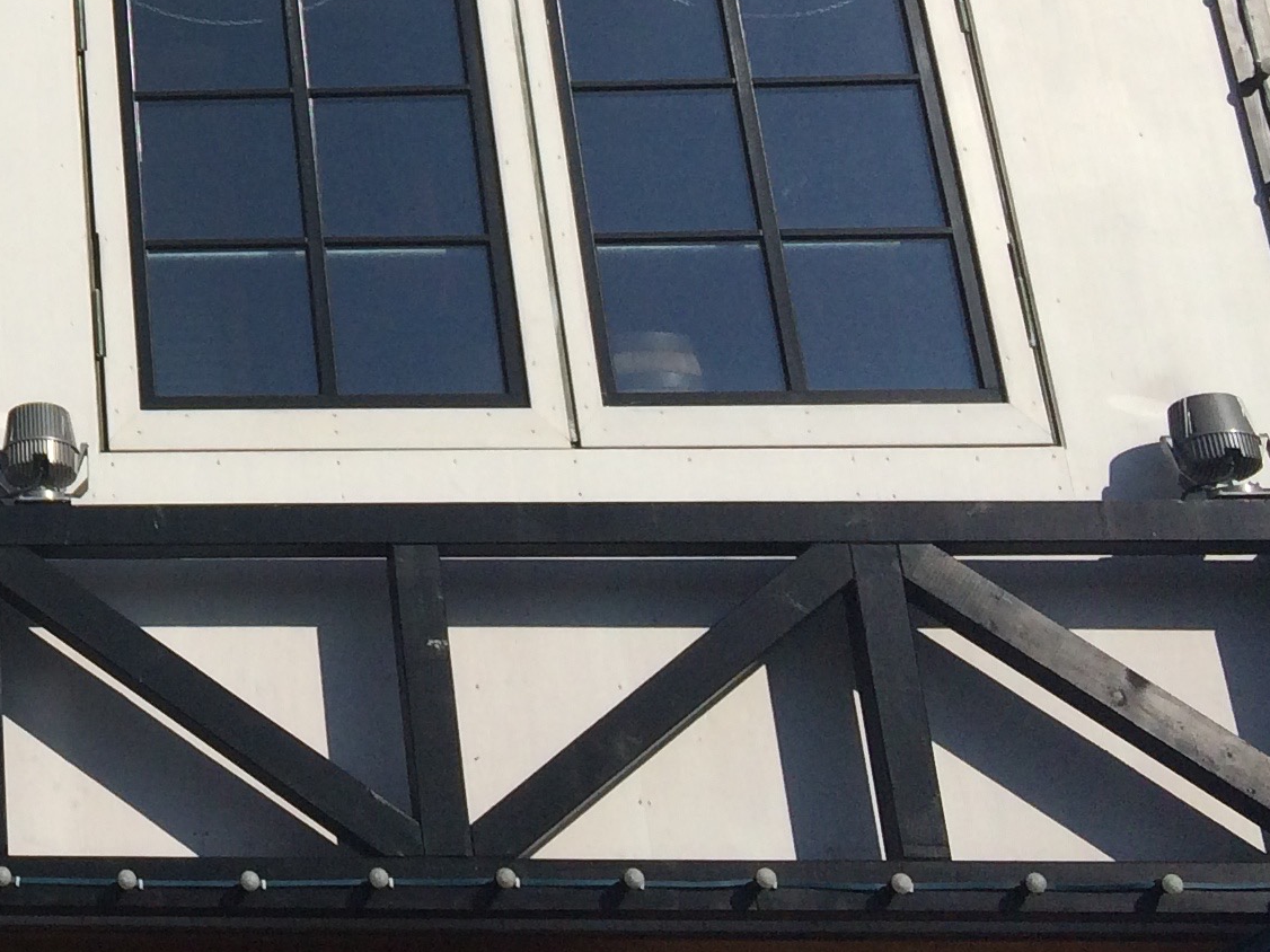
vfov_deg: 16.2
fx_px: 3191
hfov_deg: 20.5
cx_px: -390
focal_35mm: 87
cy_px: -254
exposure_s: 1/6849
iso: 40
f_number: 2.2
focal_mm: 4.12
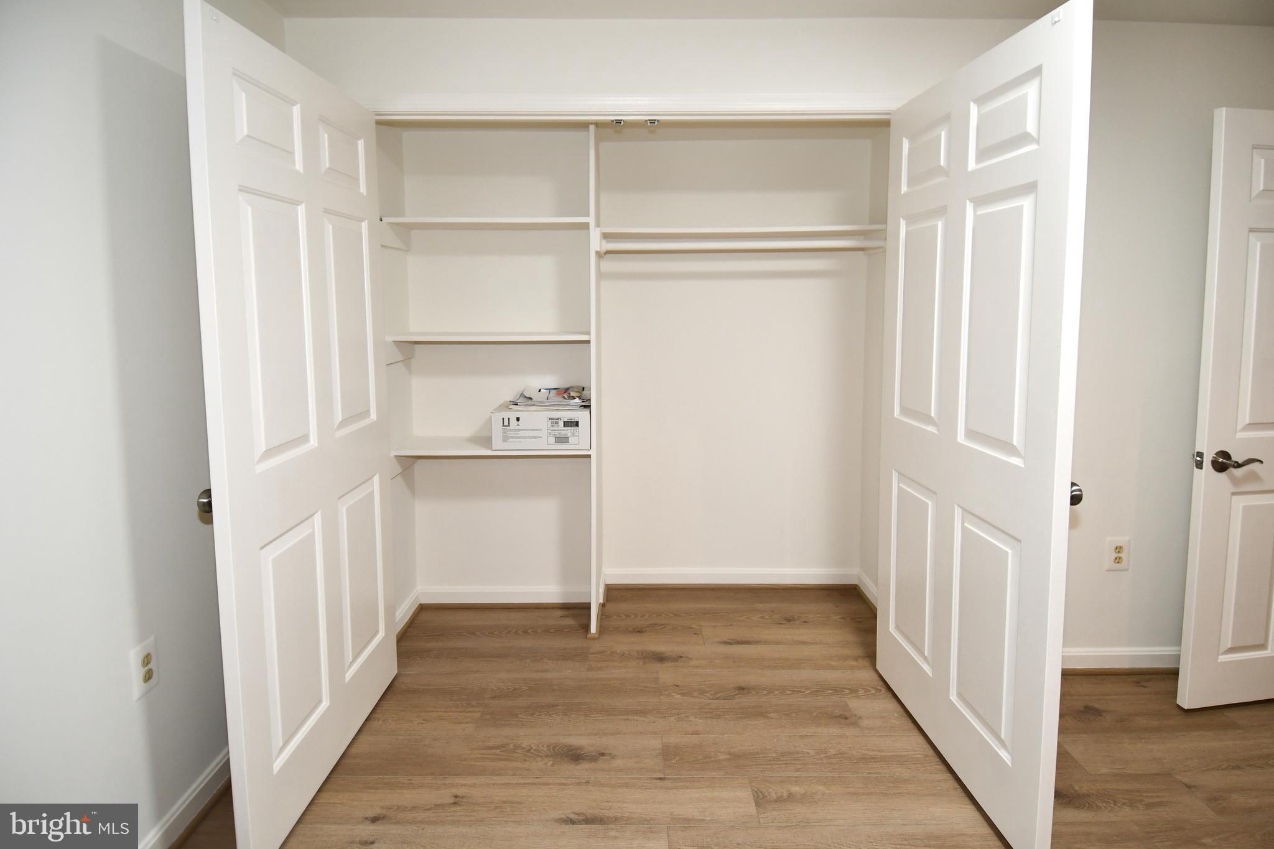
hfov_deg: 90.0
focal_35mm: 18
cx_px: 637
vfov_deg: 67.4
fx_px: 637
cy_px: 424
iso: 450
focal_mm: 12
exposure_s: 1/60
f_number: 4
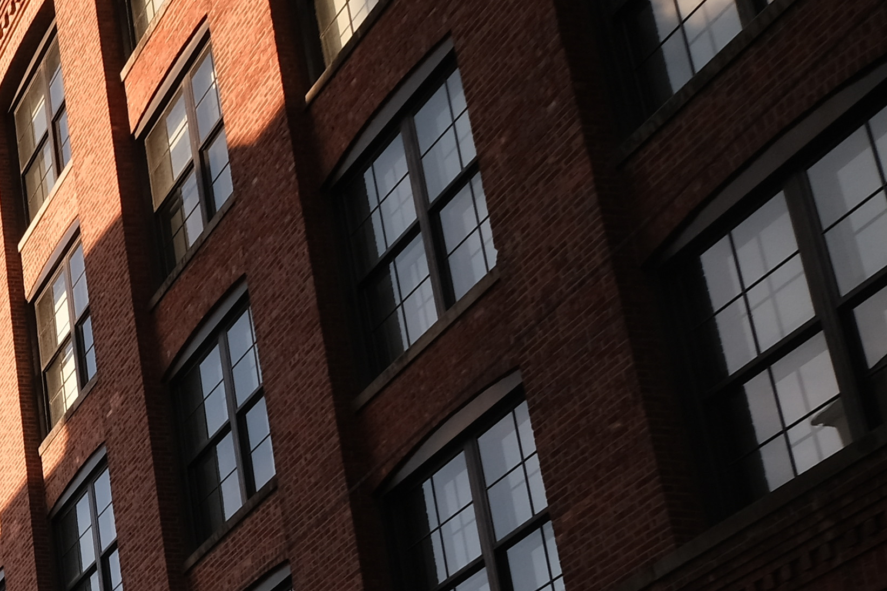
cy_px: 990
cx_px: -570
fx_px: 1404
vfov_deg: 19.3
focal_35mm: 57
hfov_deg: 24.0
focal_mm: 10
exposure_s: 2
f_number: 11
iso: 160
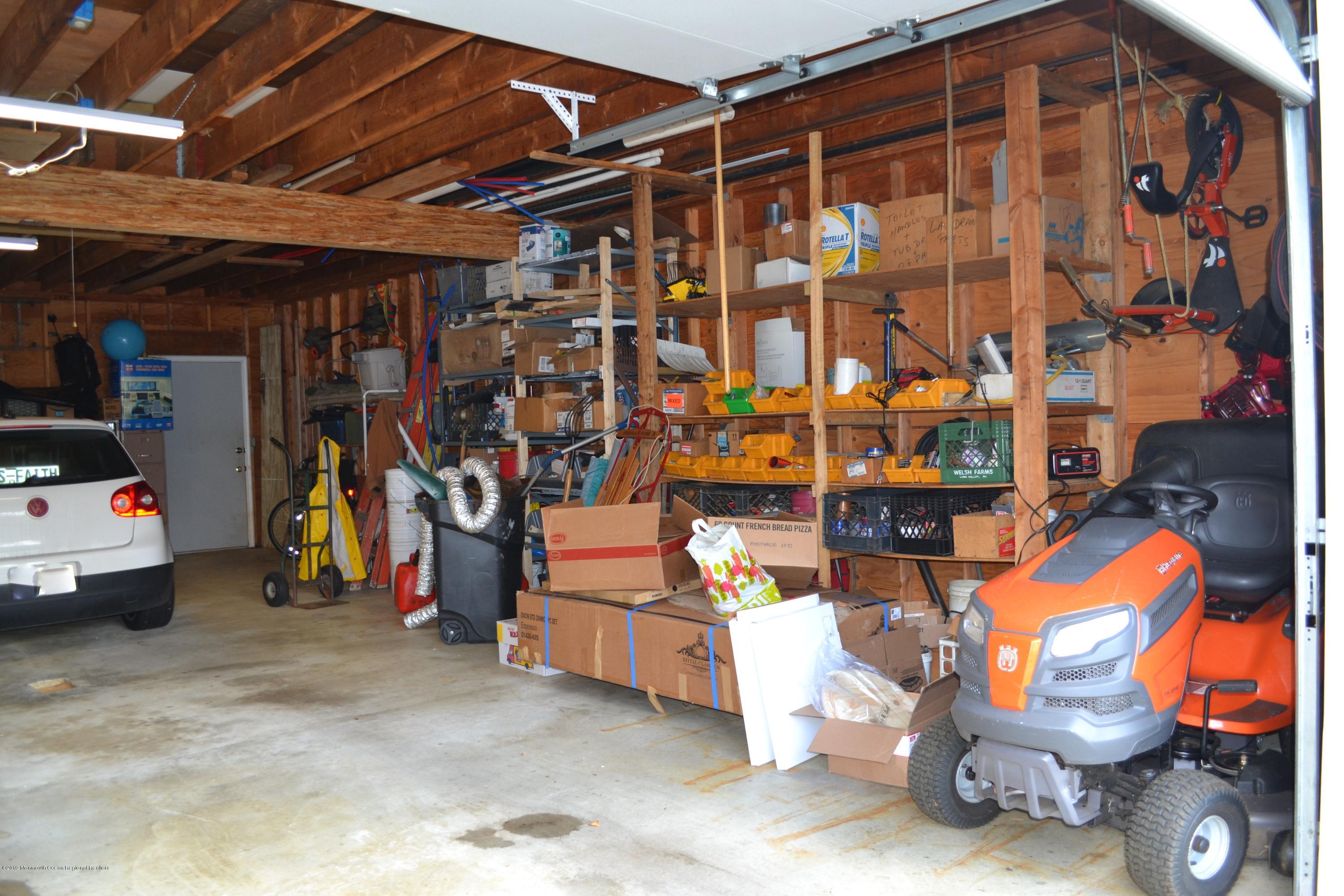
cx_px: 672
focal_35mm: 27
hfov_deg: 67.4
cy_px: 448
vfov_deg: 47.9
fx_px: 1008
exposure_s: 1/60
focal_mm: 18
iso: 400
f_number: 3.5
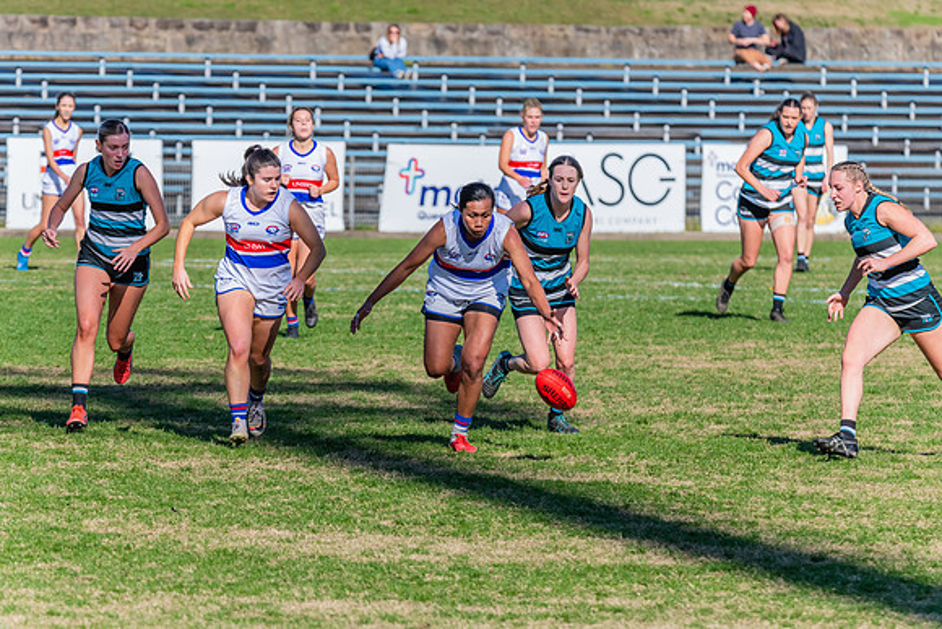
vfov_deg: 3.7
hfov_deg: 5.6
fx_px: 9689
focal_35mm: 370
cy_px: 314
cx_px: 456
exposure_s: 1/1600
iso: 800
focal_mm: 350
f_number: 11
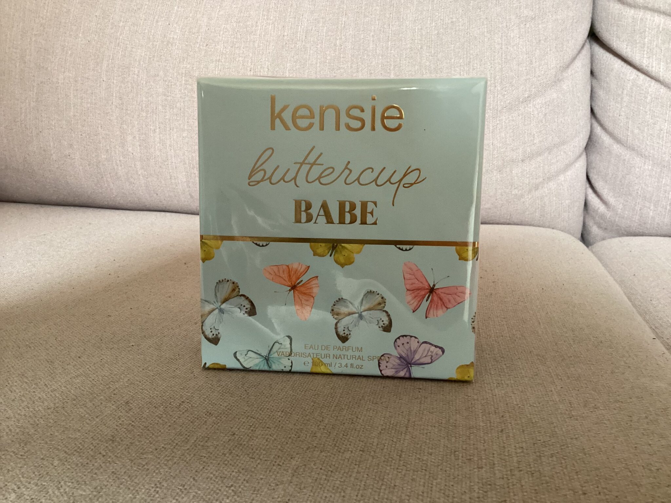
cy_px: 252
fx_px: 601
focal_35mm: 31
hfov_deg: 58.4
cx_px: 336
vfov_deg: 45.4
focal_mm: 3.3
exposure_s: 1/40
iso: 320
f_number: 2.4
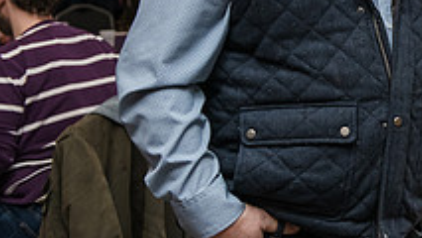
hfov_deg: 16.8
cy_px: 35
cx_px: 551
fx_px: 1343
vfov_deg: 10.1
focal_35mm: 120
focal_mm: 42
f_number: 4
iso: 1600
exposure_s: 1/200
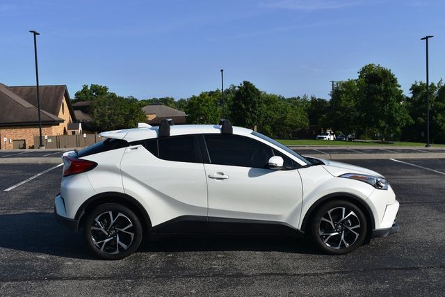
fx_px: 464
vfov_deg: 35.5
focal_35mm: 38
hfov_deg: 51.3
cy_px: 148
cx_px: 222
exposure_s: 1/400
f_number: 10
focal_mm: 25
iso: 100
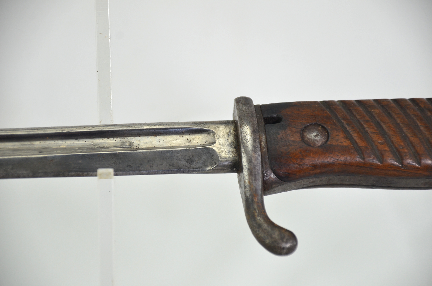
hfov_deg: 11.4
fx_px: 2156
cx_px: 216
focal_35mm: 180
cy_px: 143
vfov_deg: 7.6
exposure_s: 1/250
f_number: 5.6
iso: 560
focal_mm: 120
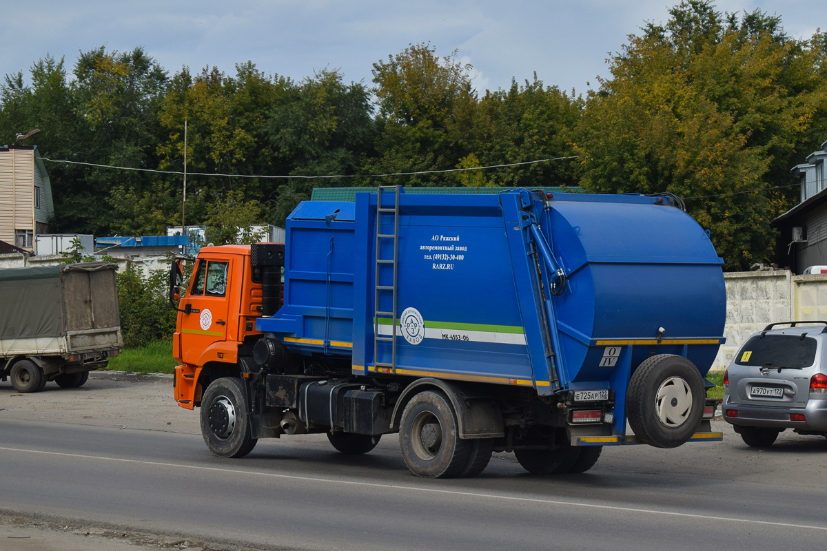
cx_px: 414
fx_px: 1895
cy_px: 276
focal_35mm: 82
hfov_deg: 24.6
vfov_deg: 16.6
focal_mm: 55
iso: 200
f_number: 6.3
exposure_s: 1/1000
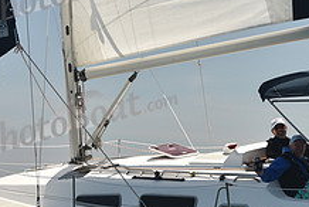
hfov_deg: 11.0
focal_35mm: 186
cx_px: 252
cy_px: 174
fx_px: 1599
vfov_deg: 7.4
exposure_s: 1/800
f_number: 5
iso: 250
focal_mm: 70
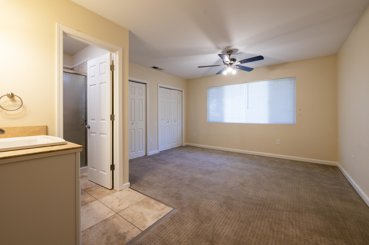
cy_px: 122
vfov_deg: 81.1
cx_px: 184
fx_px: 143
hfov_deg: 104.3
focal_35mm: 14
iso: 320
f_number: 7.1
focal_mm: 14
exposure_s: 1/15
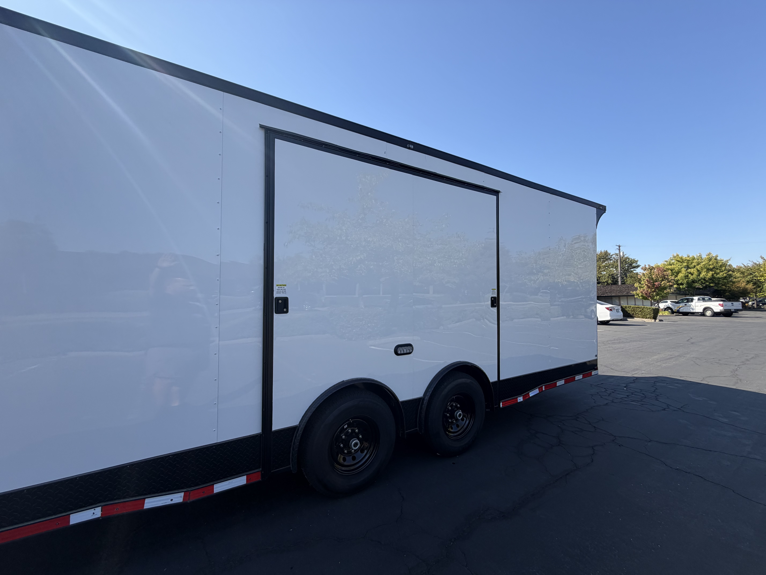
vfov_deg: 85.7
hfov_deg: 102.1
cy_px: 288
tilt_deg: +3.6
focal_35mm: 14
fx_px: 310
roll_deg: +0.2
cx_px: 383
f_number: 2.2
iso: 40
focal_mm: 2.22
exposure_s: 1/770
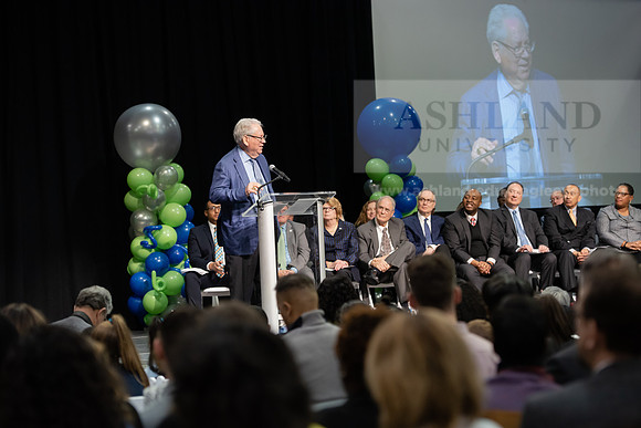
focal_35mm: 102
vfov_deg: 13.4
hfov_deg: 20.0
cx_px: 320
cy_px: 214
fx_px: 1817
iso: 1600
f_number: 3.5
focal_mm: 102
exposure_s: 1/200
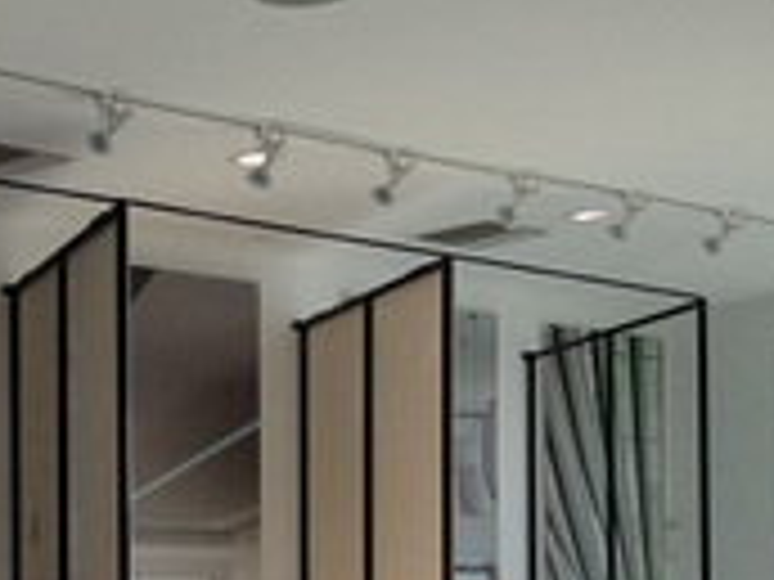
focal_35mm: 92
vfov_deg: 15.7
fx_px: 2057
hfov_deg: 20.1
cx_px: -135
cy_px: 625
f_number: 2.4
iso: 50
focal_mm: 4.12
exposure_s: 1/480
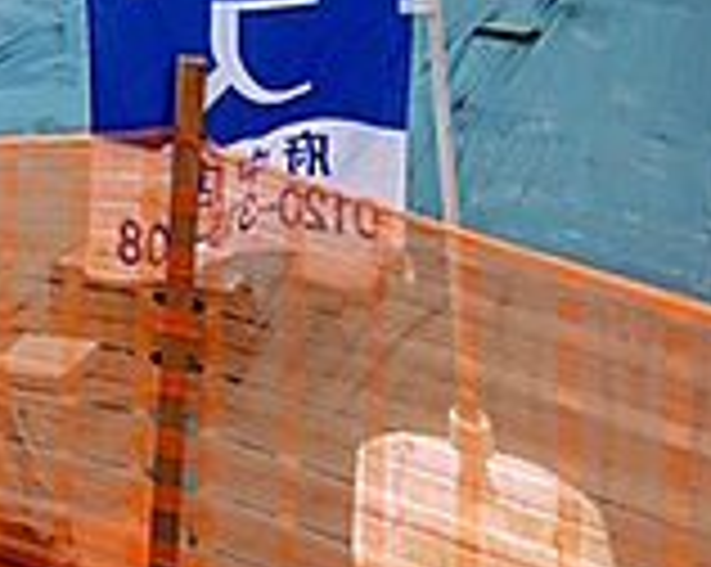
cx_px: -180
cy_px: -302
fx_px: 1093
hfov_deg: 29.8
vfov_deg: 23.1
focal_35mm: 52
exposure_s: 1/3322
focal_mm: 1.83
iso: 52
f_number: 2.2
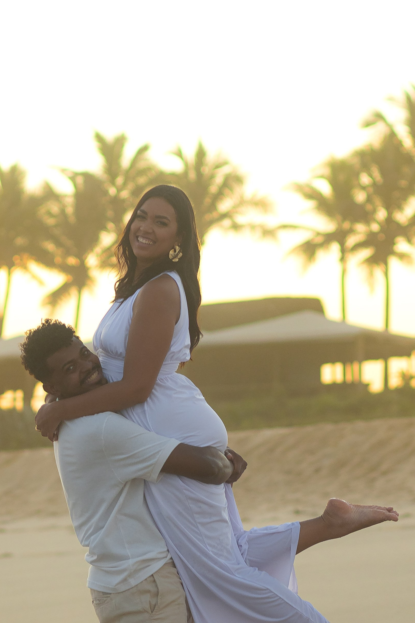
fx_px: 3735
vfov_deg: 9.5
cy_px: 495
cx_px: 197
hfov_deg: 6.4
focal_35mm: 216
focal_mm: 85
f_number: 3.5
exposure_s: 1/200
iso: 250
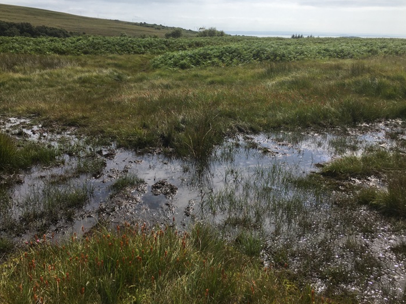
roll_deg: -1.5
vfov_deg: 42.9
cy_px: 138
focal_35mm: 33
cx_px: 196
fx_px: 387
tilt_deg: -13.3
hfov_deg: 55.3
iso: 25
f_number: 2.2
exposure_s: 1/2198
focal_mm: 4.15
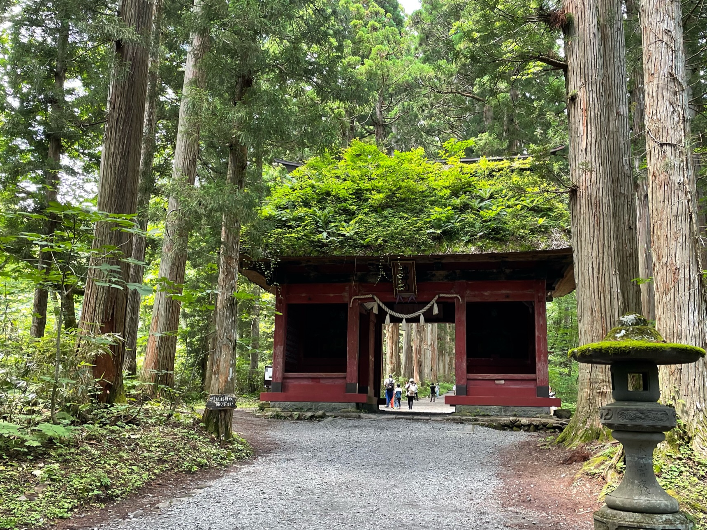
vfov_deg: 45.3
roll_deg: -0.8
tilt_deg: +10.2
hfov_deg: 58.3
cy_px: 295
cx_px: 383
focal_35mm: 31
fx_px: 633
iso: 125
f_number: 1.6
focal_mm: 4.2
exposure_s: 1/121
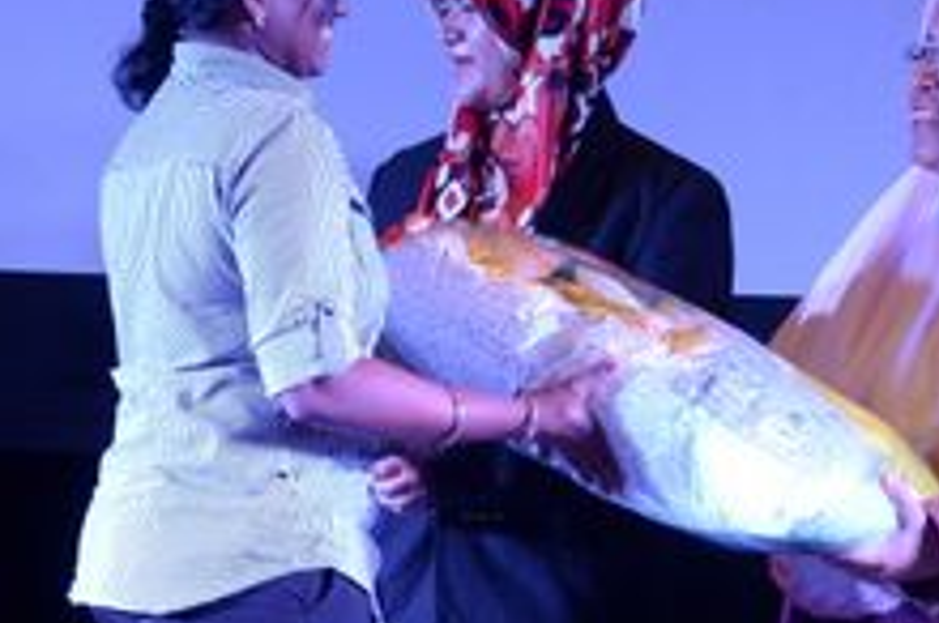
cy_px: 329
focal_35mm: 191
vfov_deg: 7.2
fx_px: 4970
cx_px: 1016
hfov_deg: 10.7
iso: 1000
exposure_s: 1/80
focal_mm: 35
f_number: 5
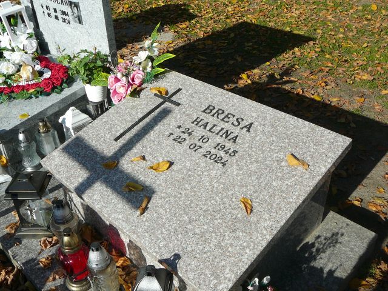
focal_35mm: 35
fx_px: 392
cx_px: 194
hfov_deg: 52.6
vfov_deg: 40.7
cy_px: 146
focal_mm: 5.2
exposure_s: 1/400
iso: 80
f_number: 5
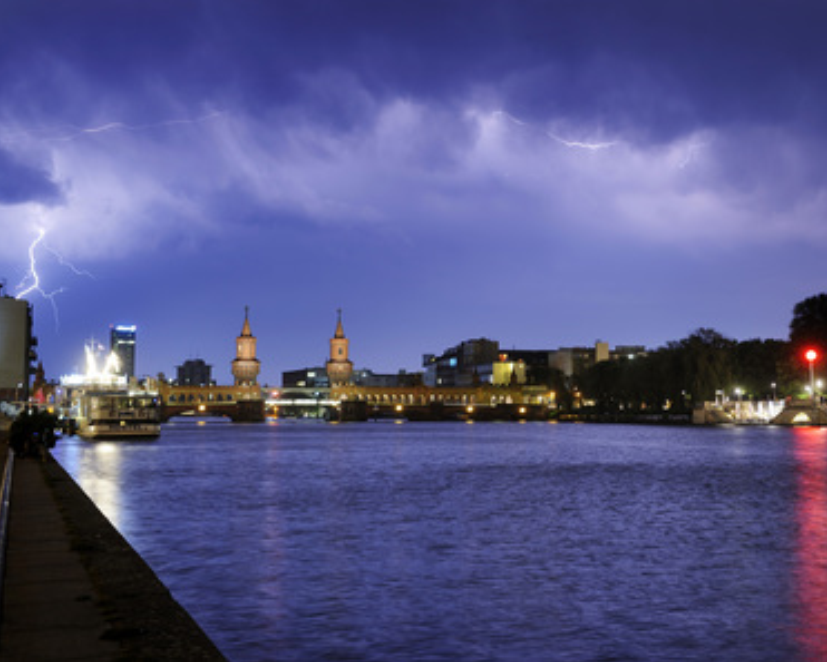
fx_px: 1004
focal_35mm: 41
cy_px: 332
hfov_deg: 44.6
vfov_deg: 36.5
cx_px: 494
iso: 200
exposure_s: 8
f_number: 3.2
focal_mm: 36
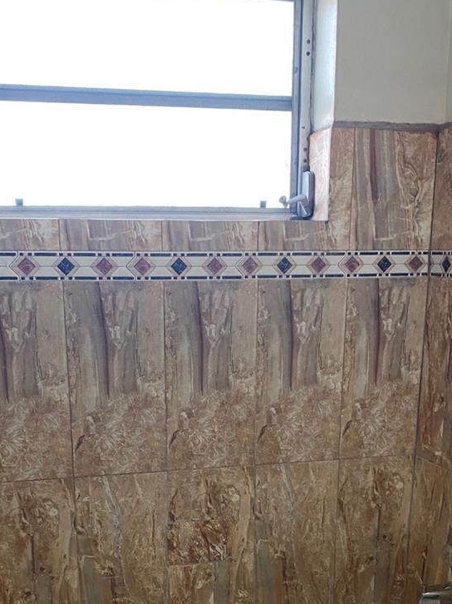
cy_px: 476
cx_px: 193
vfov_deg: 42.1
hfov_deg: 33.5
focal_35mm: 43
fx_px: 749
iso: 125
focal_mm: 4.25
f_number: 1.8
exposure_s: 1/61
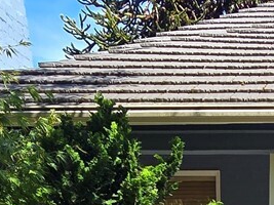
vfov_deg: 15.7
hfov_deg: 23.7
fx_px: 617
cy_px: 384
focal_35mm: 78
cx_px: 289
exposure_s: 1/922
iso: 50
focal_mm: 2.2
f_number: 2.2
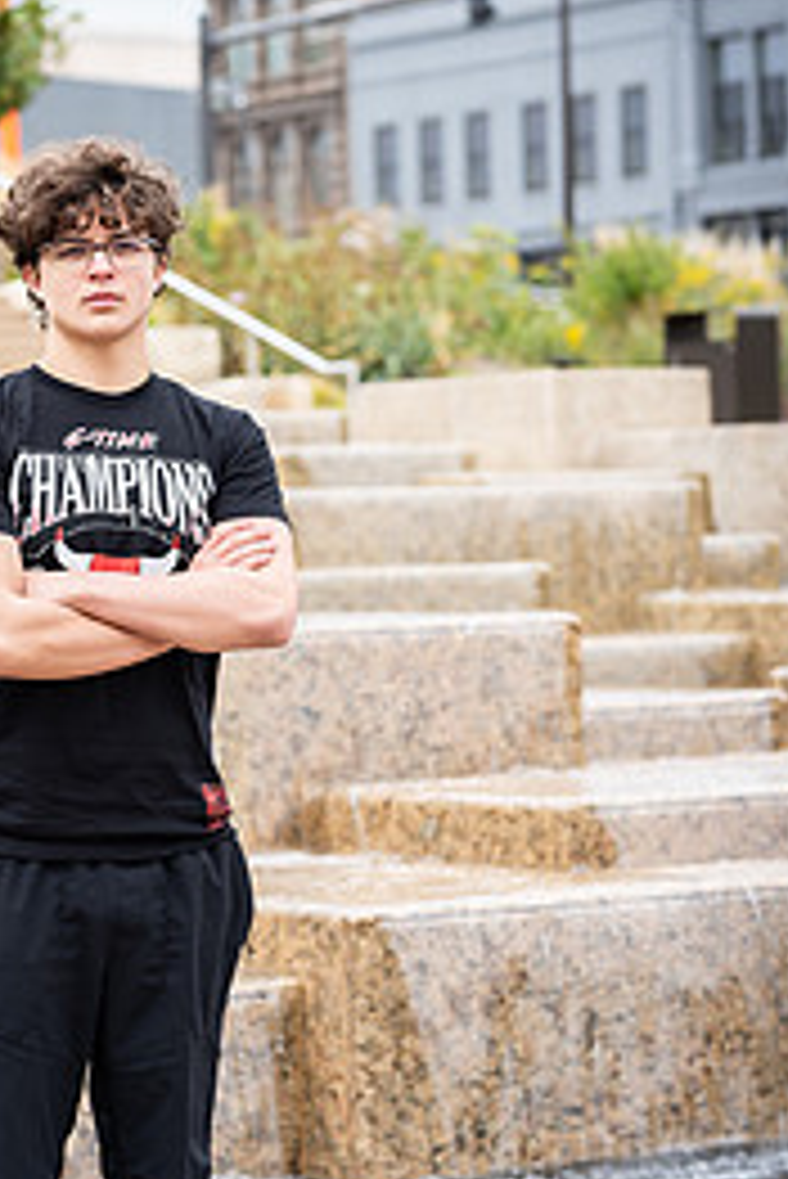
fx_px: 4787
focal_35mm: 146
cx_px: 158
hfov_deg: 9.4
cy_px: 603
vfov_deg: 14.0
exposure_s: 1/125
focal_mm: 85
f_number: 3.5
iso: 50
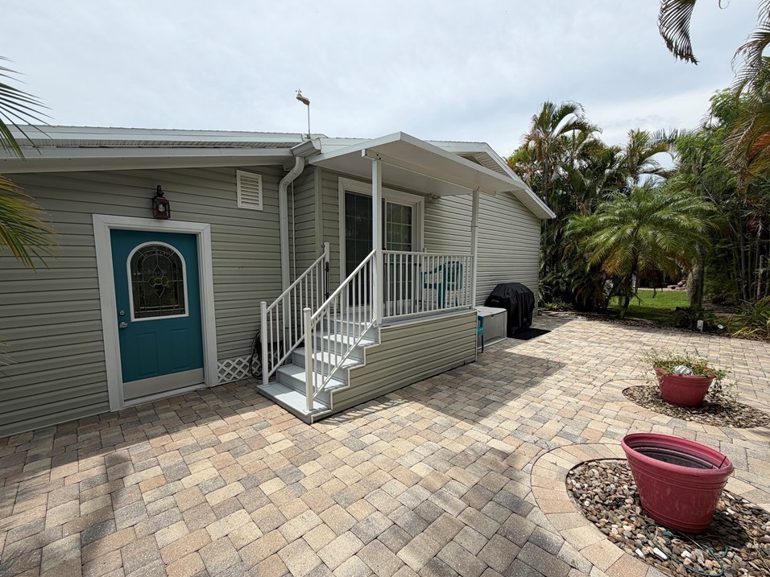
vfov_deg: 81.7
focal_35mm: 15
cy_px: 299
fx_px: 334
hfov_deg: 98.2
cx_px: 385
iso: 20
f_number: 2.2
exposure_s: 1/970
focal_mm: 2.22
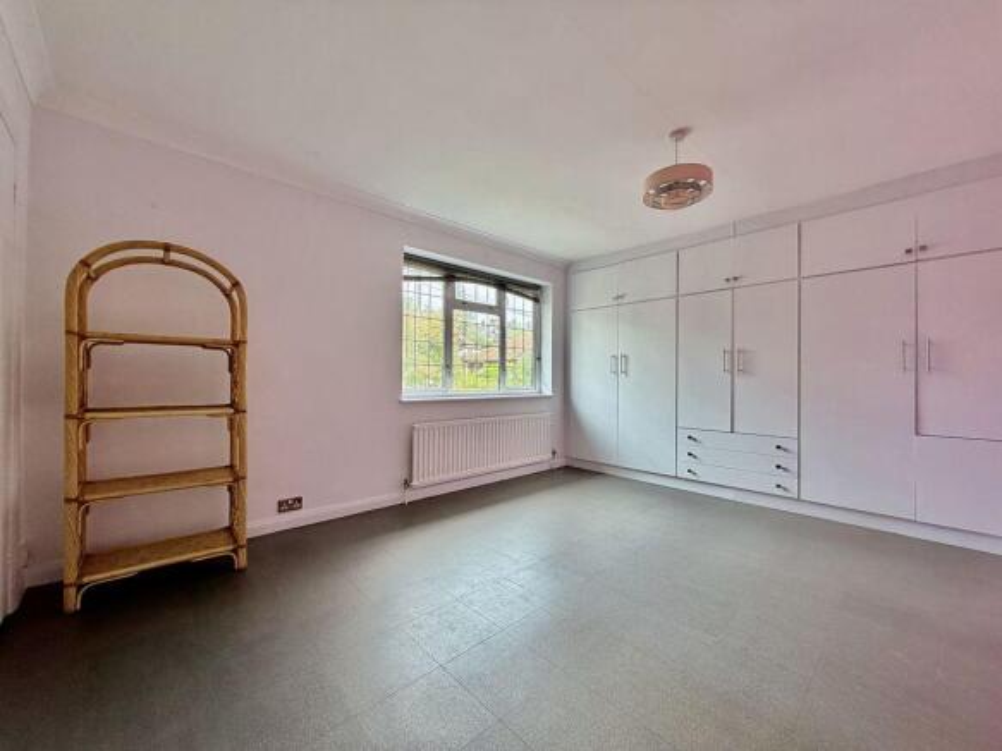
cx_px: 501
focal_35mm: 14
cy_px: 376
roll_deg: -0.2
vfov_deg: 85.7
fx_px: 405
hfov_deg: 102.1
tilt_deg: +0.2
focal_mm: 2.22
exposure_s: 1/121
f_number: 2.2
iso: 125
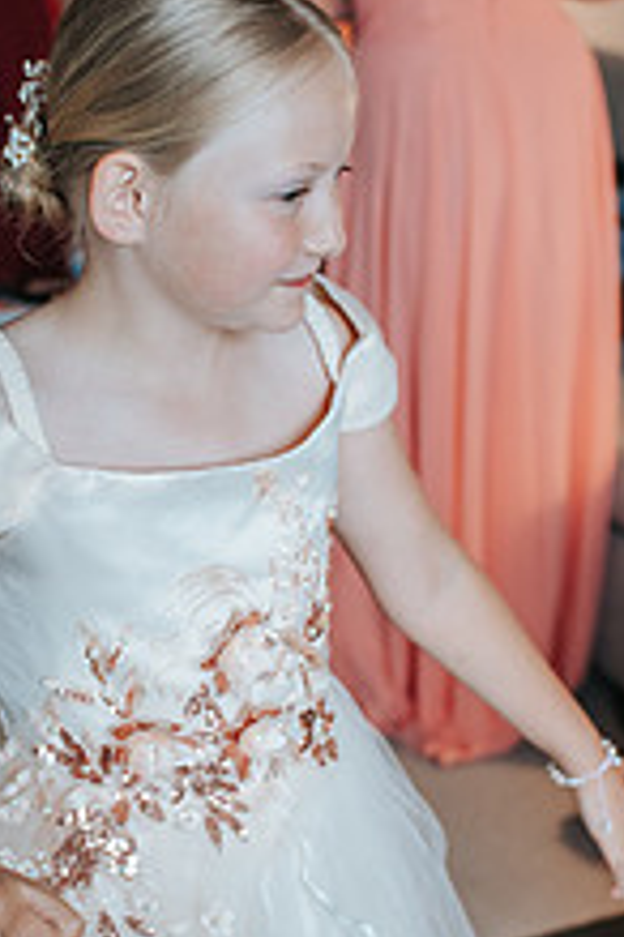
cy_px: 578
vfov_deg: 28.0
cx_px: 227
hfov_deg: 18.9
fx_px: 1872
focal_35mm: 72
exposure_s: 1/200
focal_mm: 35
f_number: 3.2
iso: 1000
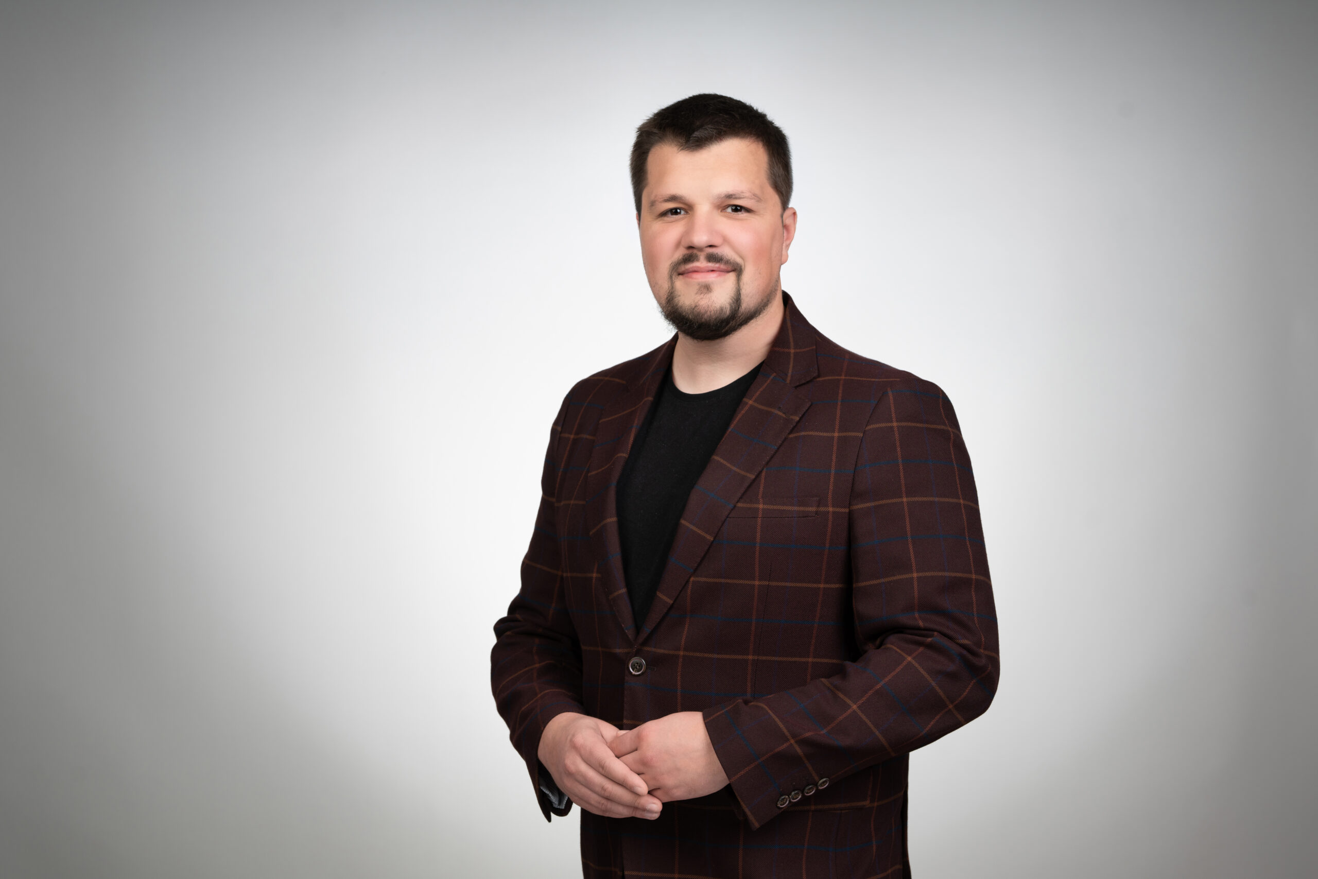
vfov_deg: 16.1
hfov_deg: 23.9
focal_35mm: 85
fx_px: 3112
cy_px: 440
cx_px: 659
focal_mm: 85
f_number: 5.6
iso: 80
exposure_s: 1/200
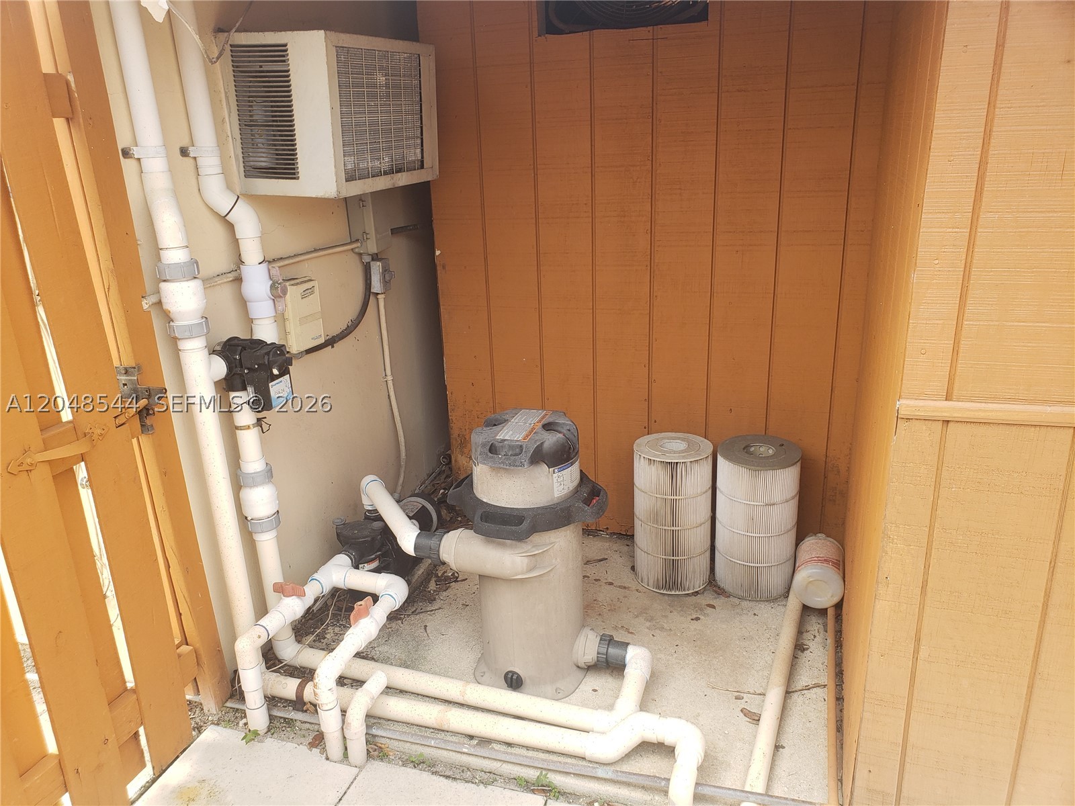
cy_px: 403
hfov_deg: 67.3
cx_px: 538
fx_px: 807
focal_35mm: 26
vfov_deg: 53.1
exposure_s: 1/147
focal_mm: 4.3
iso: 50
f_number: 2.4
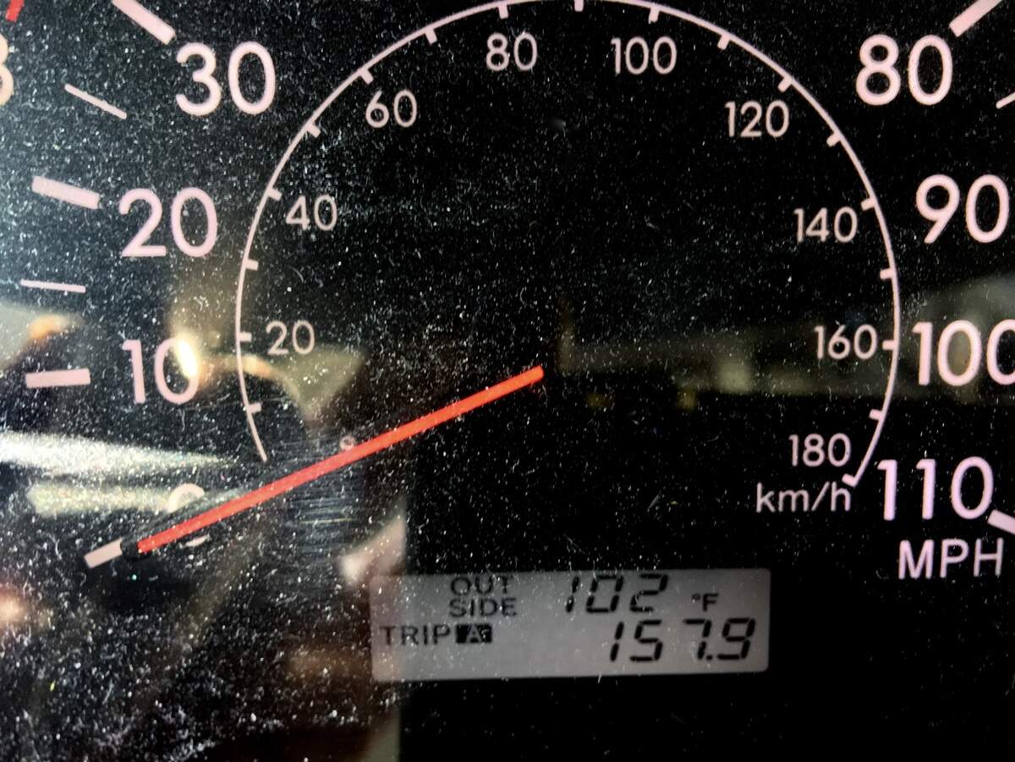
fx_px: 850
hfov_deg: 61.7
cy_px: 381
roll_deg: -0.3
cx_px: 508
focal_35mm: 29
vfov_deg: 48.2
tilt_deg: -35.5
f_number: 2.2
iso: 200
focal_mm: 4.15
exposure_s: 1/30
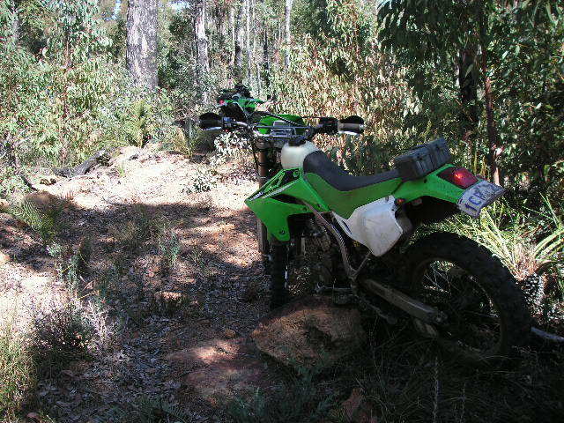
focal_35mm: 38
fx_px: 619
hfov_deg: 49.0
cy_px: 212
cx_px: 282
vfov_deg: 37.7
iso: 50
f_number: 3.3
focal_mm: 6.3
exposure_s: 1/180
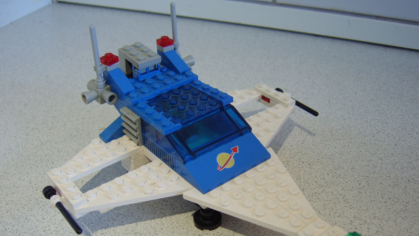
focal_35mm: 34
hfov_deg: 58.0
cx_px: 210
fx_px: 378
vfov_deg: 34.4
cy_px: 150
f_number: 2.7
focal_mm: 8.13
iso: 100
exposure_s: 1/30
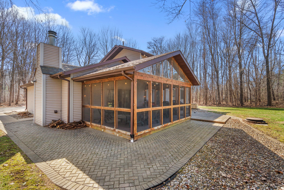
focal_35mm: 16
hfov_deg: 96.7
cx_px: 142
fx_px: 126
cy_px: 95
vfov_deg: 73.7
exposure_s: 1/60
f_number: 7.1
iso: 400
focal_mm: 16
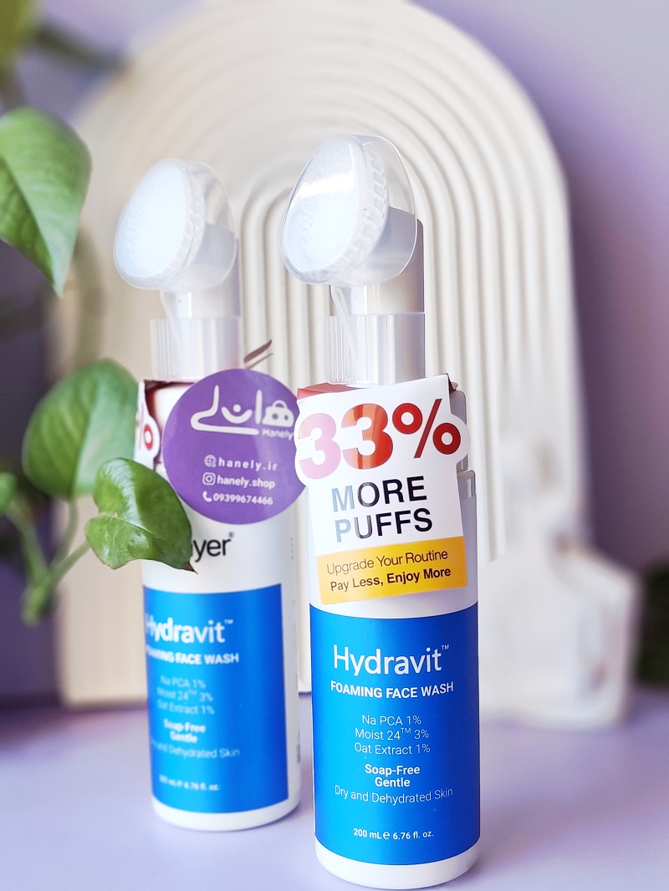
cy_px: 446
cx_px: 334
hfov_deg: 31.5
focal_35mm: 46
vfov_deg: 41.2
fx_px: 1185
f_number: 1.65
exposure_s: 1/100
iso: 100
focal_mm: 6.19
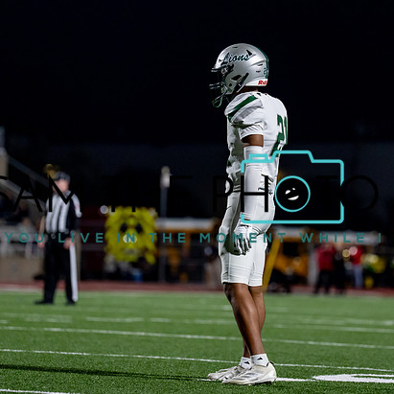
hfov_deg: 7.5
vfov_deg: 7.5
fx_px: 3000
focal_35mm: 233
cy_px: 181
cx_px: 239
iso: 3200
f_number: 2.8
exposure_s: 1/1250
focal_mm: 152
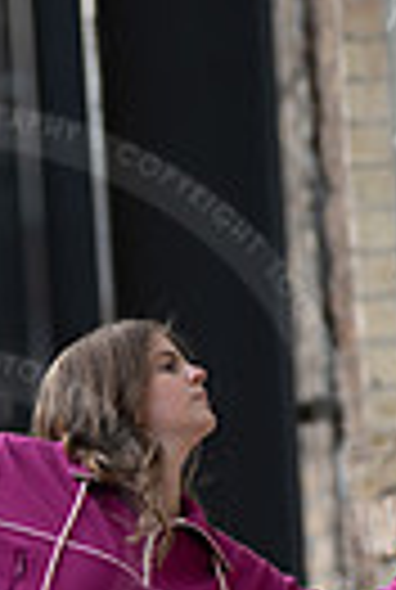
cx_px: 54
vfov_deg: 7.0
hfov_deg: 4.7
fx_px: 4776
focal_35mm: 291
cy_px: 649
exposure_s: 1/1000
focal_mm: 85
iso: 125
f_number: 1.2
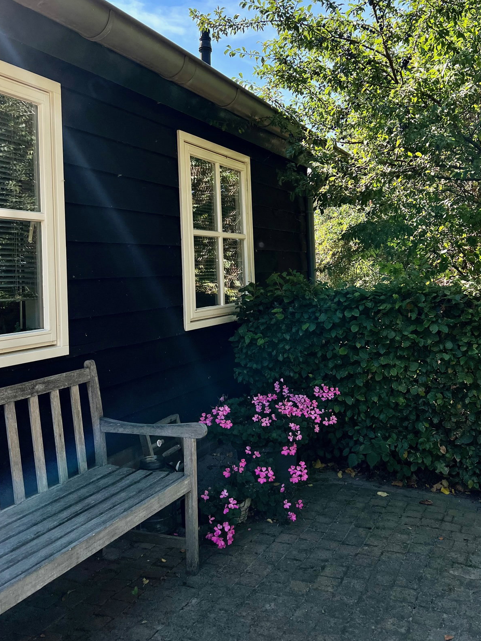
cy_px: 255
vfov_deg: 54.9
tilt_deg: +2.3
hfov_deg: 42.8
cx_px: 277
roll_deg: +2.6
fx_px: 611
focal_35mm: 33
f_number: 1.5
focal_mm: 5.7
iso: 50
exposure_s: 1/3077
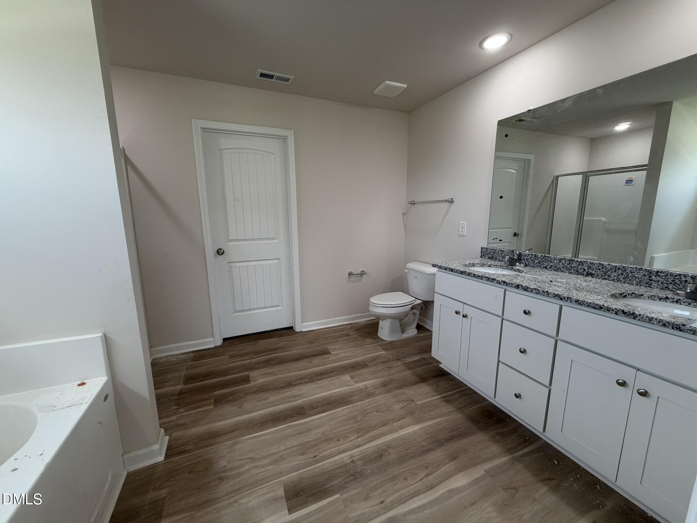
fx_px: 282
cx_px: 348
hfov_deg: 102.1
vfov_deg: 85.7
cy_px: 262
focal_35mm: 14
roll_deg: +0.9
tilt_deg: -8.9
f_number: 2.2
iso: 100
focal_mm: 2.22
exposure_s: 1/120
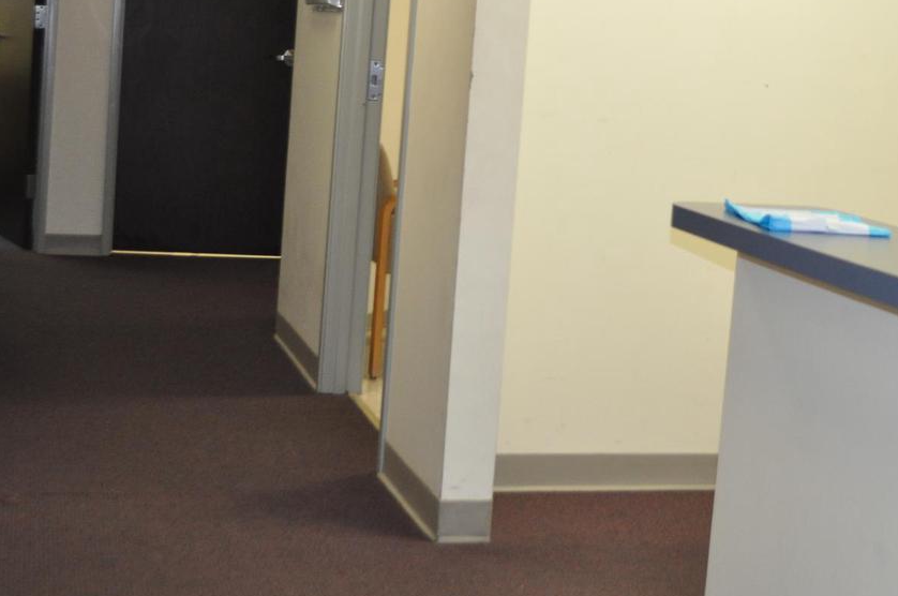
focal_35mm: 67
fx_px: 1669
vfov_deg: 20.1
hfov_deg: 30.0
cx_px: 545
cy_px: 155
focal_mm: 26
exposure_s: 1/100
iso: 800
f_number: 4.2
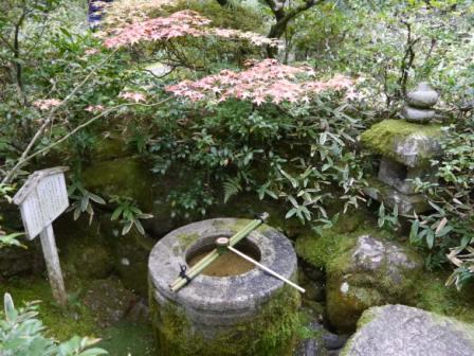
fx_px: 438
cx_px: 237
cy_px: 178
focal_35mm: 32
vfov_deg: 44.2
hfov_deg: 56.8
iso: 1000
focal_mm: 16
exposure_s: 1/60
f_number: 3.8
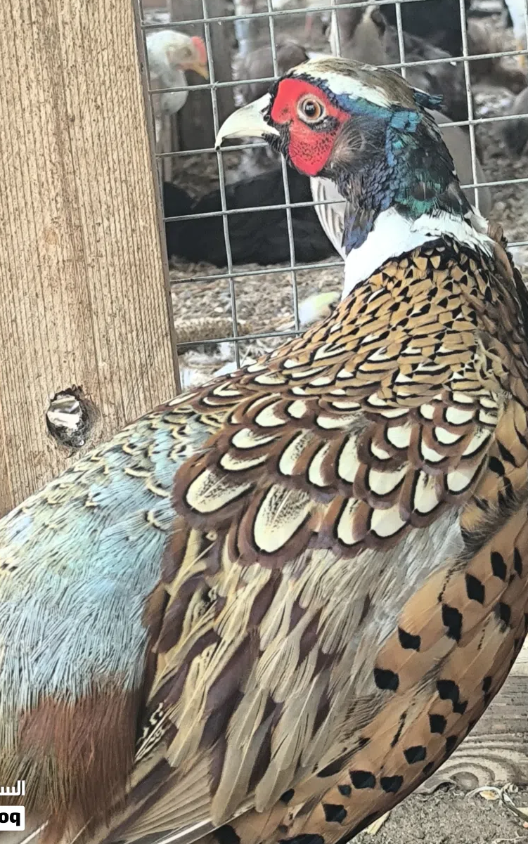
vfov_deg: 19.6
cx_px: 266
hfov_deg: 12.4
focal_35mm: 106
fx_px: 2440
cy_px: 368
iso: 400
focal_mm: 6.14
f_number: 1.65
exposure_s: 1/100
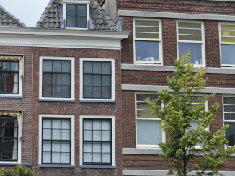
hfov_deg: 19.6
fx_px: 672
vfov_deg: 14.9
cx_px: 40
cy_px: 81
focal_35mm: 99
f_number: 5.6
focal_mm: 32
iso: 160
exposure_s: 1/125
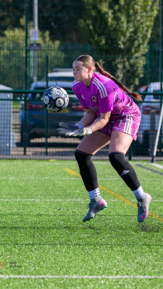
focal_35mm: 506
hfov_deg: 2.4
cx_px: 109
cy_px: 133
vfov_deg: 4.3
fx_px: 3889
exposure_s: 1/2000
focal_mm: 175
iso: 720
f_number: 4.8
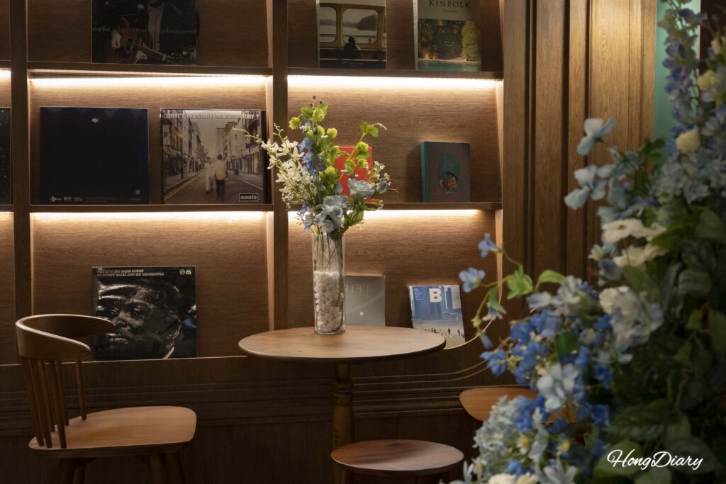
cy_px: 242
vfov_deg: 23.0
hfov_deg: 33.9
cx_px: 363
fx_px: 1190
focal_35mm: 59
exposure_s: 1/160
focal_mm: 59
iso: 5000
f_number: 5.6
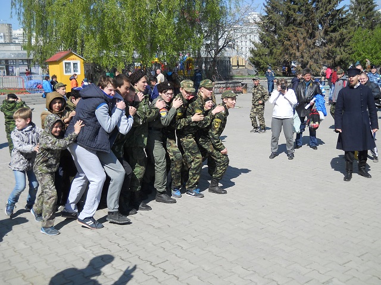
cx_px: 190
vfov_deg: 35.1
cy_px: 142
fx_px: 451
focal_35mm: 41
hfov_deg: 45.8
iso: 80
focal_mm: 6.72
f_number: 5.5
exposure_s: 1/320
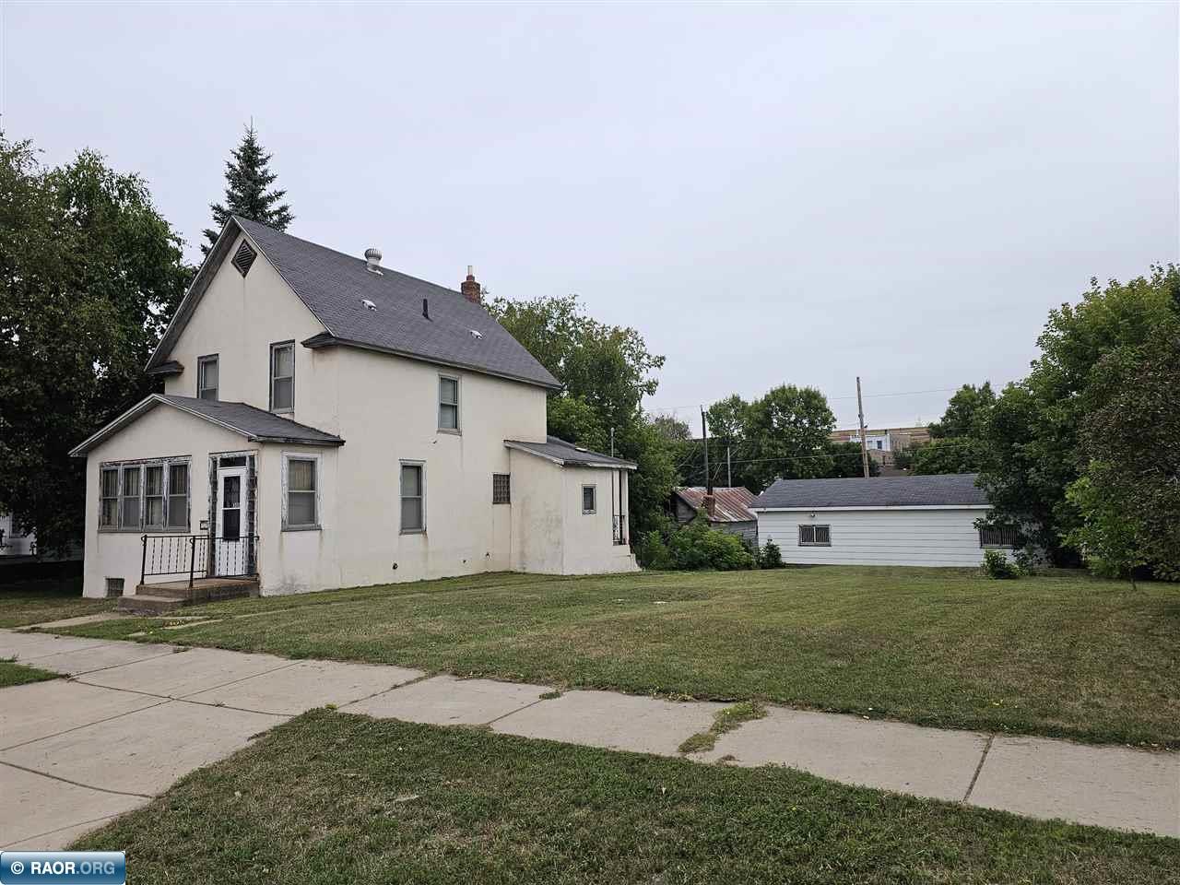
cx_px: 590
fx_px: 784
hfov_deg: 73.9
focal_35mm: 23
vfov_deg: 58.9
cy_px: 442
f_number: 1.7
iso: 64
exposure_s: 1/180
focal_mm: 6.3
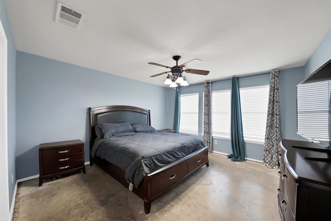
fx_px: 110
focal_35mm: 12
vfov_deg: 90.1
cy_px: 110
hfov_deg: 112.6
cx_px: 166
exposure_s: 1/40
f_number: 4
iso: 640
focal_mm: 12
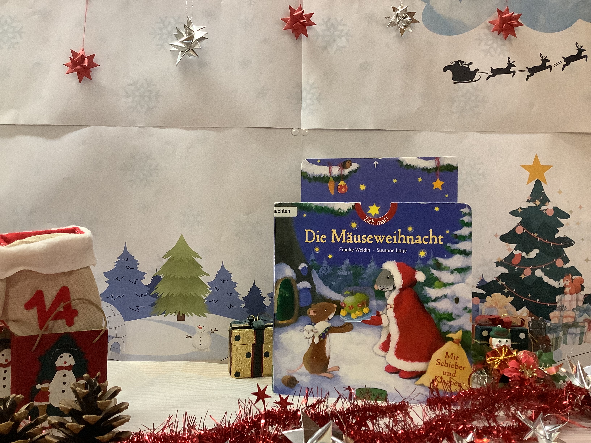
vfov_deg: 45.4
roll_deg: -0.1
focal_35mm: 31
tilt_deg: -0.7
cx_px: 296
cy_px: 222
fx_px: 529
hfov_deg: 58.4
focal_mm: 3.3
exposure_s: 1/50
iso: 320
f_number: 2.4
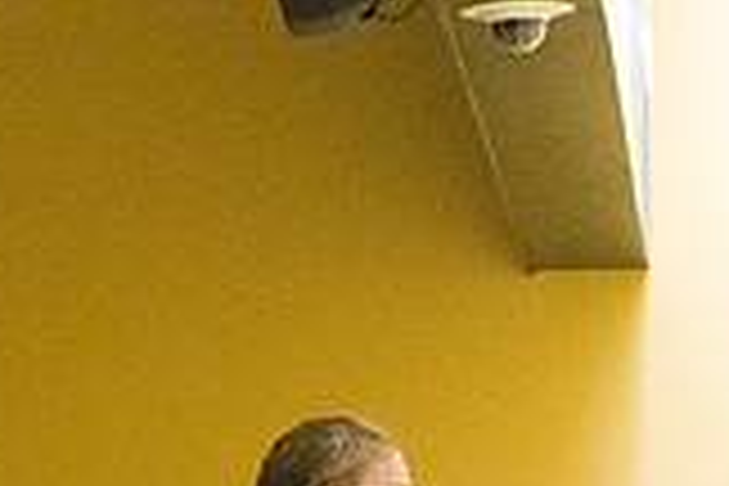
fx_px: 6237
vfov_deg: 4.4
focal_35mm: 308
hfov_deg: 6.7
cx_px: 374
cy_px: 866
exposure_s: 1/1000
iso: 10000
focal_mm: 86
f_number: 4.5
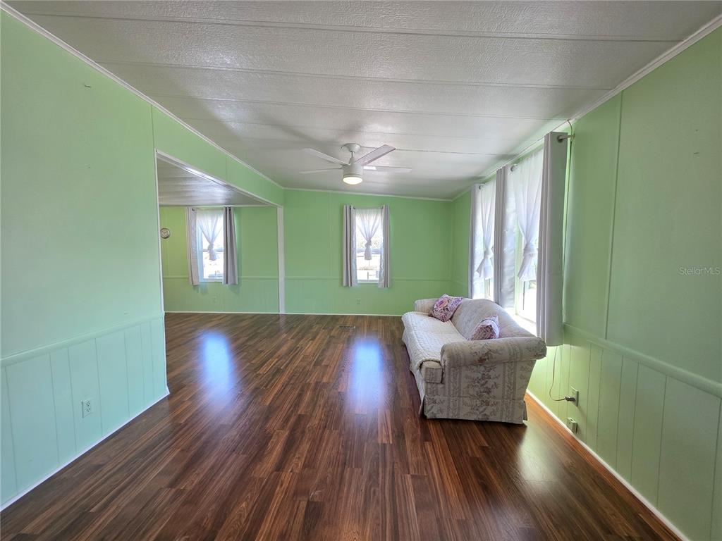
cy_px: 270
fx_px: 271
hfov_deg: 106.2
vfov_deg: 89.9
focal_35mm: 13
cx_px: 361
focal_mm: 2.2
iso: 160
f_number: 1.9
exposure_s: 1/60
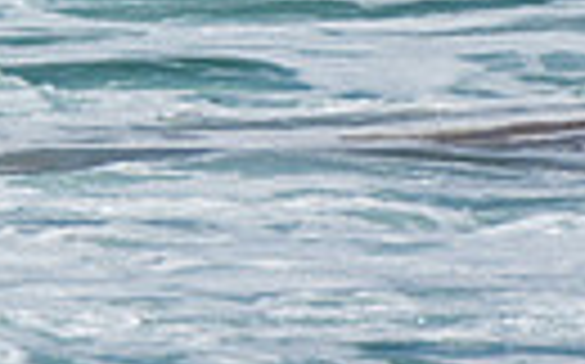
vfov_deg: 0.5
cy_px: -483
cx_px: -652
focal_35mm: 2734
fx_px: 43551
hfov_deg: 0.8
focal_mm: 400
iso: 320
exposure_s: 1/2000
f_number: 5.6
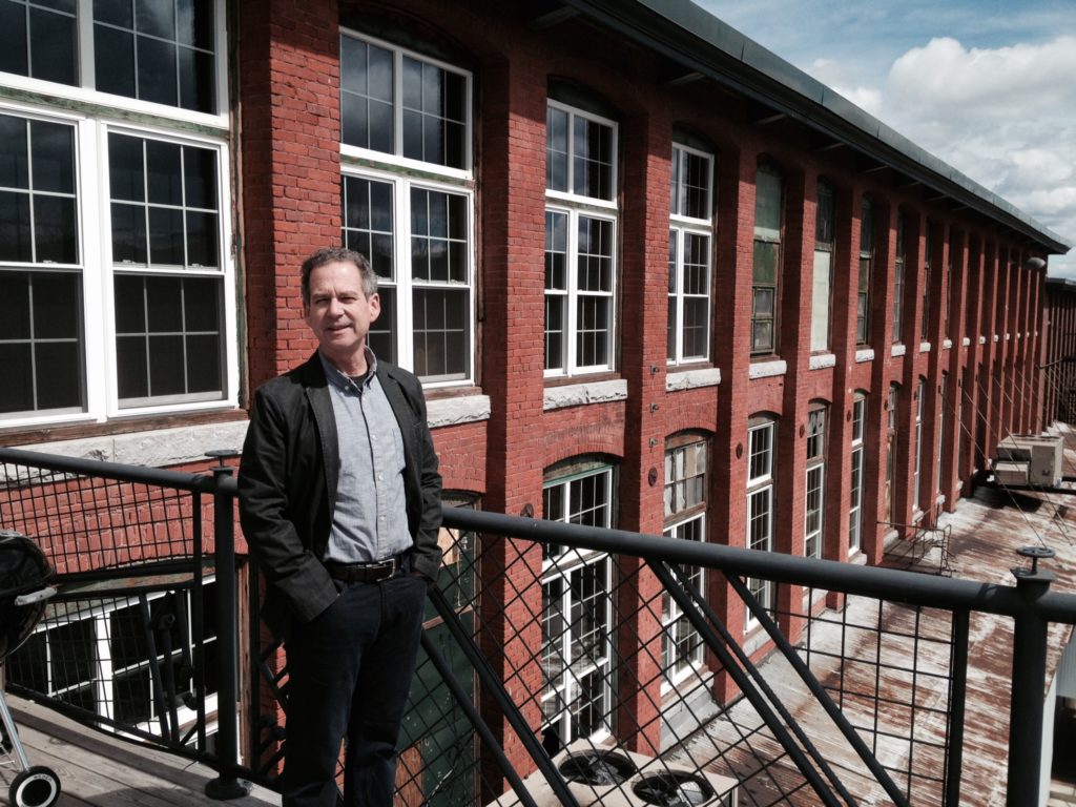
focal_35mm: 35
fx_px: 1088
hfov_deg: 52.6
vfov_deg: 40.7
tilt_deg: -6.3
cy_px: 404
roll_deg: -1.4
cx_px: 538
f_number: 2.4
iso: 50
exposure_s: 1/2123
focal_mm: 4.28
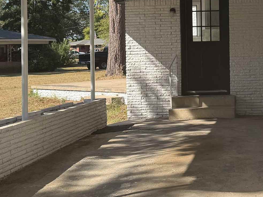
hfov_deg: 25.6
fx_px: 570
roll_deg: +1.8
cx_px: 205
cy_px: 40
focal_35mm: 75
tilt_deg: +2.0
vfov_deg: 19.4
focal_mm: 6.76
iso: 80
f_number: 1.78
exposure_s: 1/3759
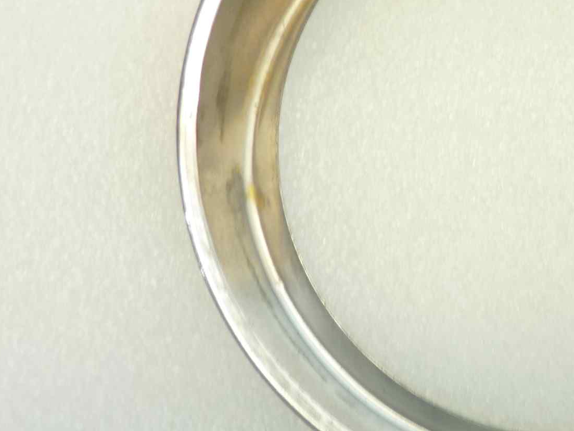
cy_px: 232
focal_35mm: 58
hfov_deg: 30.1
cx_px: 617
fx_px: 962
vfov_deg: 25.2
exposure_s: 1/15
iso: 80
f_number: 3.3
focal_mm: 4.1
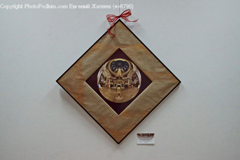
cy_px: 80
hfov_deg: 57.2
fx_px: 220
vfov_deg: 39.9
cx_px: 120
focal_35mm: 33
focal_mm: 22
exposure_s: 1/160
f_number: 6.3
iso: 6400
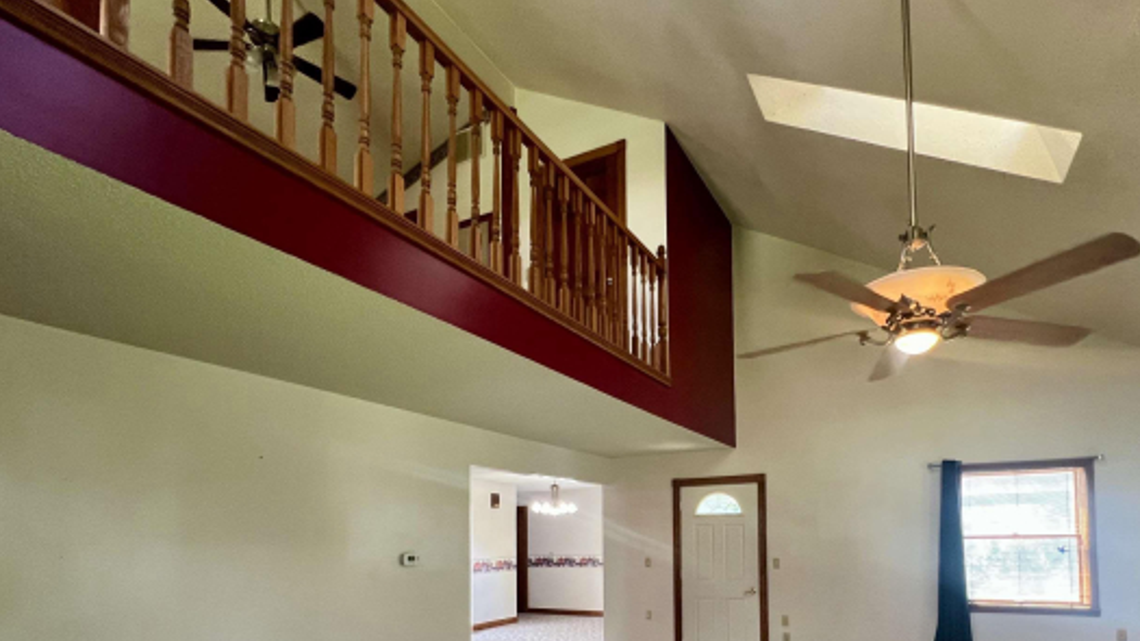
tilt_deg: +1.4
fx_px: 544
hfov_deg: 91.8
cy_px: 519
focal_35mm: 18
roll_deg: +1.0
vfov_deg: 56.3
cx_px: 670
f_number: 1.8
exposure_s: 1/60
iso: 320
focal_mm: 1.57
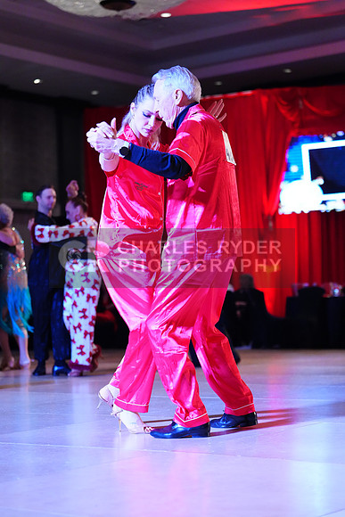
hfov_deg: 18.2
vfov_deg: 27.0
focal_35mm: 75
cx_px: 172
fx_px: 1077
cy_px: 258
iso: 5000
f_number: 2.8
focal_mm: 75
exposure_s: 1/640
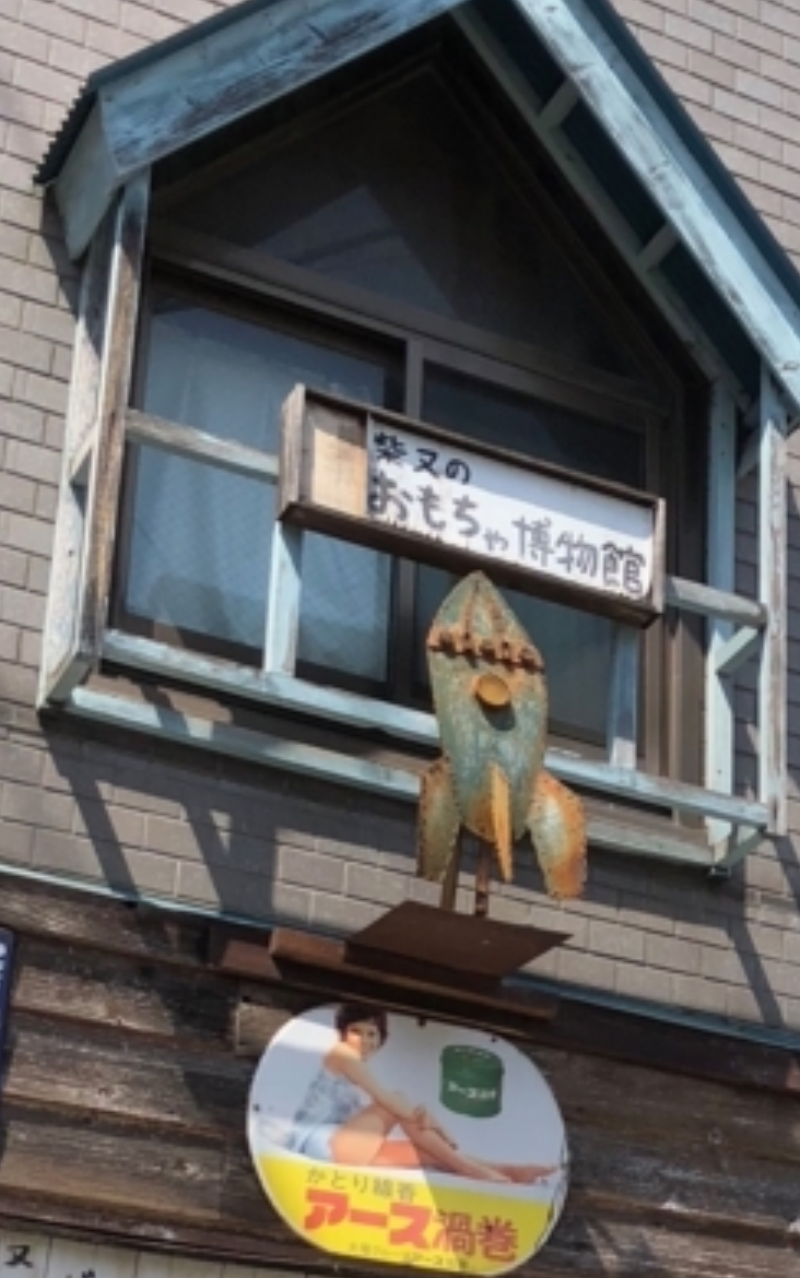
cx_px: 898
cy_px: 1147
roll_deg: +1.1
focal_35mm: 78
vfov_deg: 25.6
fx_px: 2719
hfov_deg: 16.2
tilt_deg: +19.8
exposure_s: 1/1245
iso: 20
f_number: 1.8
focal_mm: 4
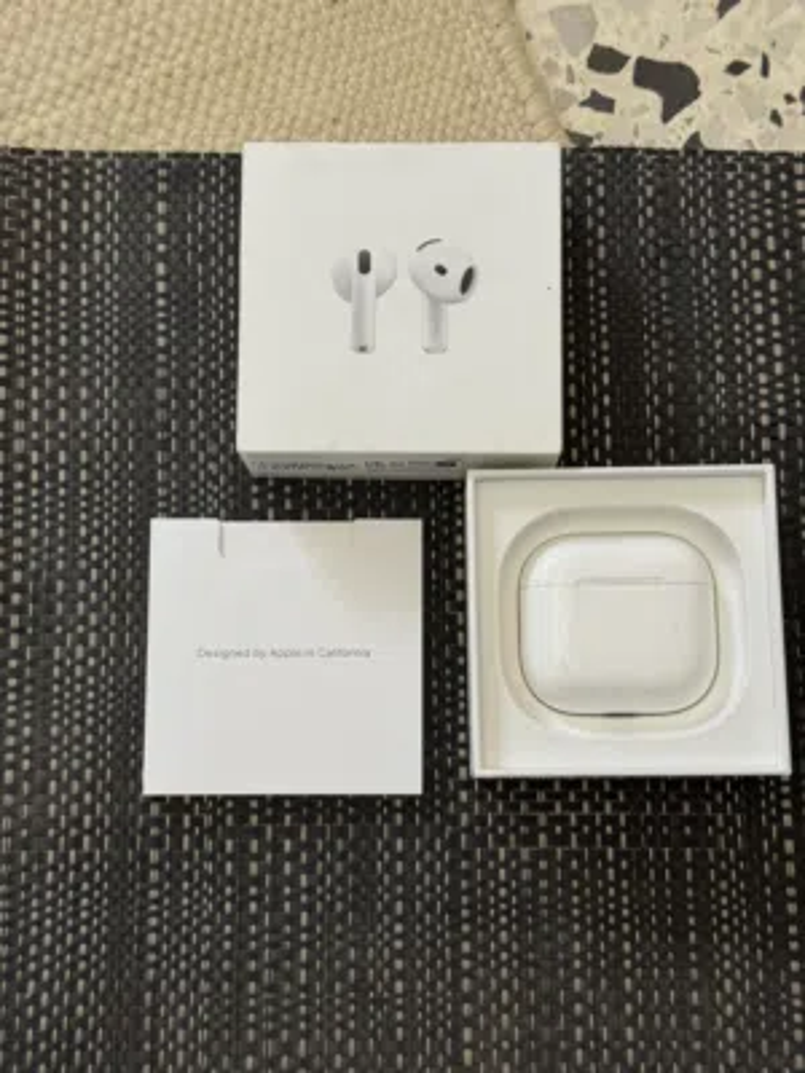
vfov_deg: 39.7
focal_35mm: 48
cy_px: 536
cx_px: 402
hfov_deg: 30.3
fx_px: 1488
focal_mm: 6.76
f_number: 1.78
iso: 200
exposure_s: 1/60
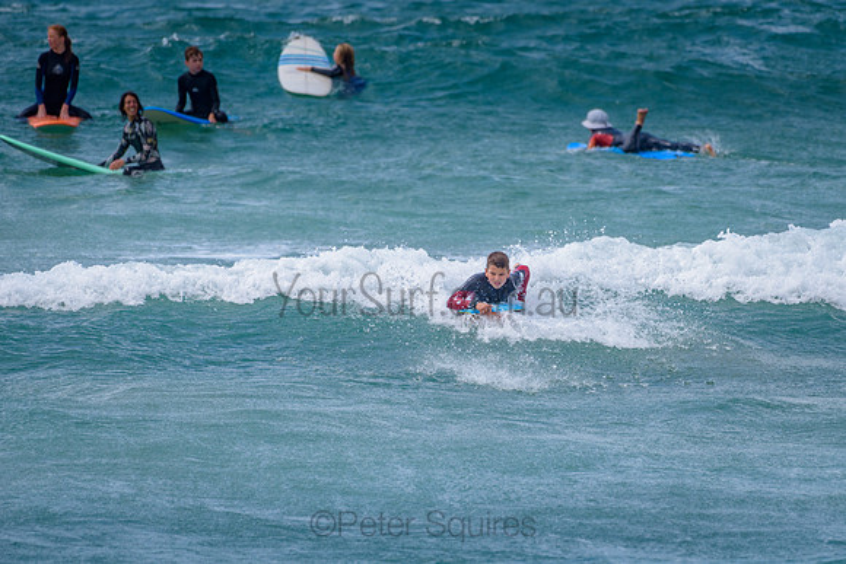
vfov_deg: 2.2
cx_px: 523
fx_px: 14595
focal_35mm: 621
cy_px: 304
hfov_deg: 3.3
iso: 180
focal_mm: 500
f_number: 5.6
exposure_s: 1/1600
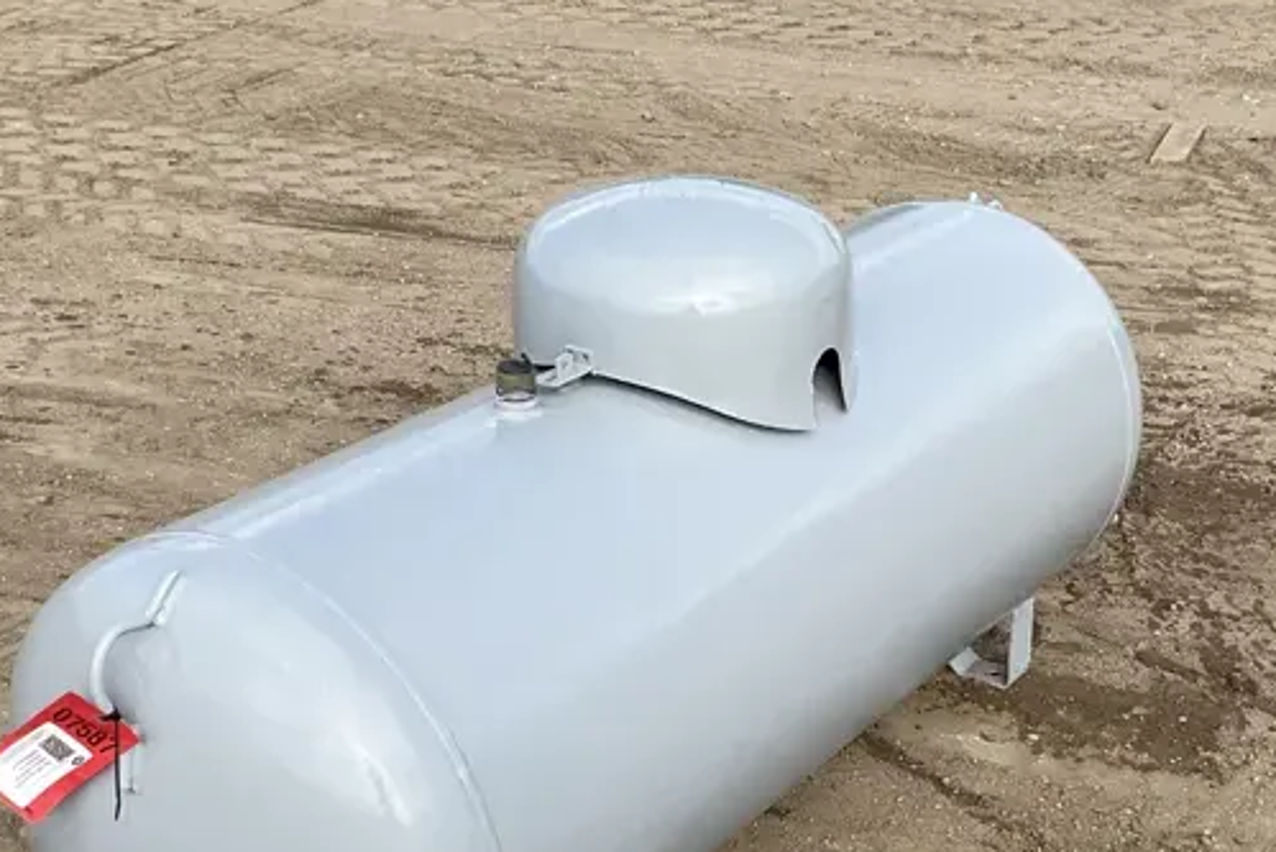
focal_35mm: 58
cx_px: 759
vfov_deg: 23.0
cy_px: 704
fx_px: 2056
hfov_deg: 34.4
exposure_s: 1/1250
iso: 25
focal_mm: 3
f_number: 1.8
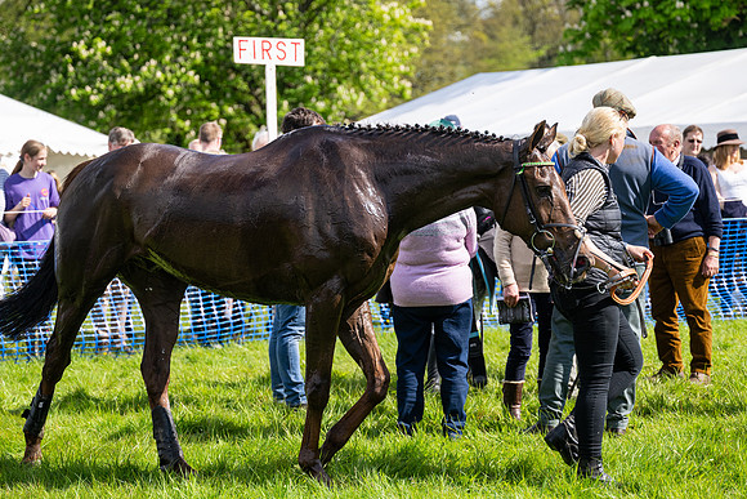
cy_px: 250
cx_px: 374
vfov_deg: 14.0
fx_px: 2034
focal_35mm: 98
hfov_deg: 20.8
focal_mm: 98
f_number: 4
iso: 200
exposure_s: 1/1600
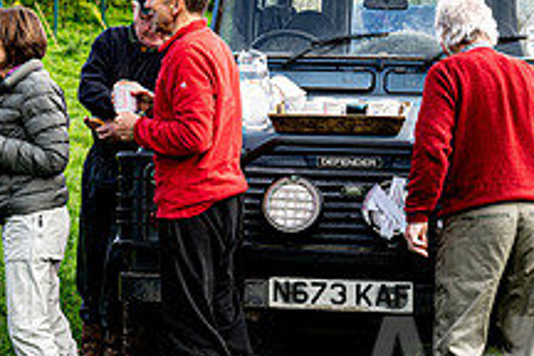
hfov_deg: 15.1
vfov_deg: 10.2
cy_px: 98
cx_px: 22
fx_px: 1988
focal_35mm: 134
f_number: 5
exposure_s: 1/320
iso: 80
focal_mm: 50
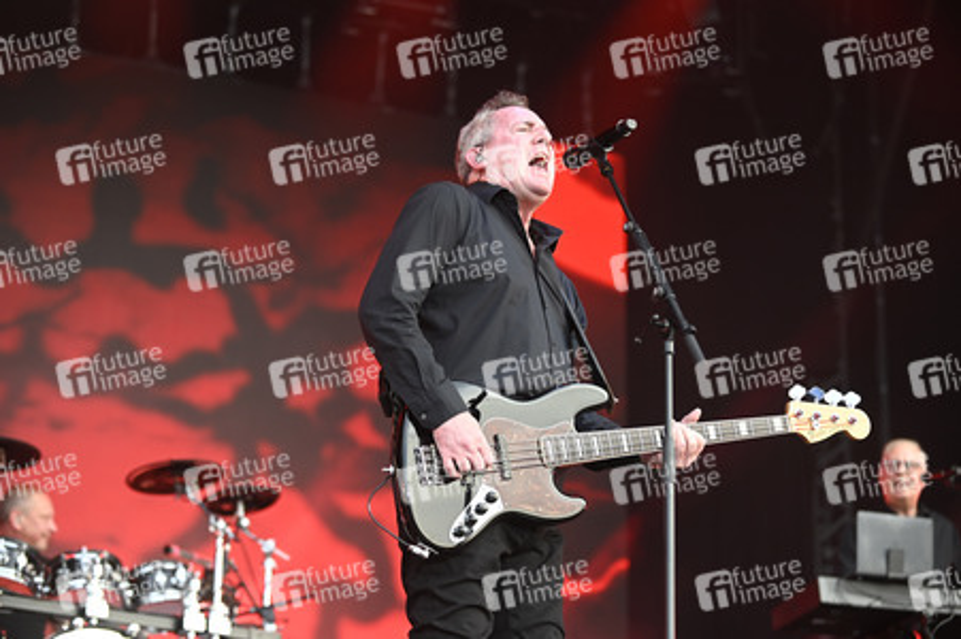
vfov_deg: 15.9
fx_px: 2294
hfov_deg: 23.7
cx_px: 480
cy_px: 320
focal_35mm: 86
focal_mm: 86
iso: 320
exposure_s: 1/400
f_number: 3.2
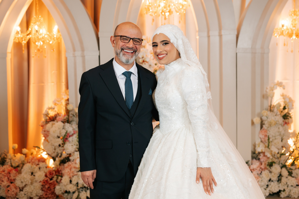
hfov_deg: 40.3
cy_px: 95
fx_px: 407
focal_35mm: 49
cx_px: 148
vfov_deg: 27.5
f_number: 2.8
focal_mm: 47
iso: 400
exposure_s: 1/200
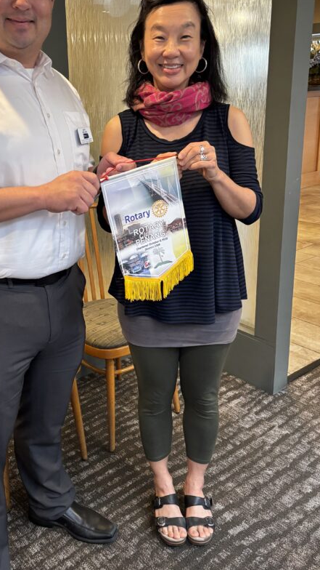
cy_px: 252
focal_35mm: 37
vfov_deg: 53.9
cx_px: 87
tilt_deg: -17.2
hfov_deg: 31.5
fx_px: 558
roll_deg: +1.3
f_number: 1.6
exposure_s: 1/60
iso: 320
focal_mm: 5.96
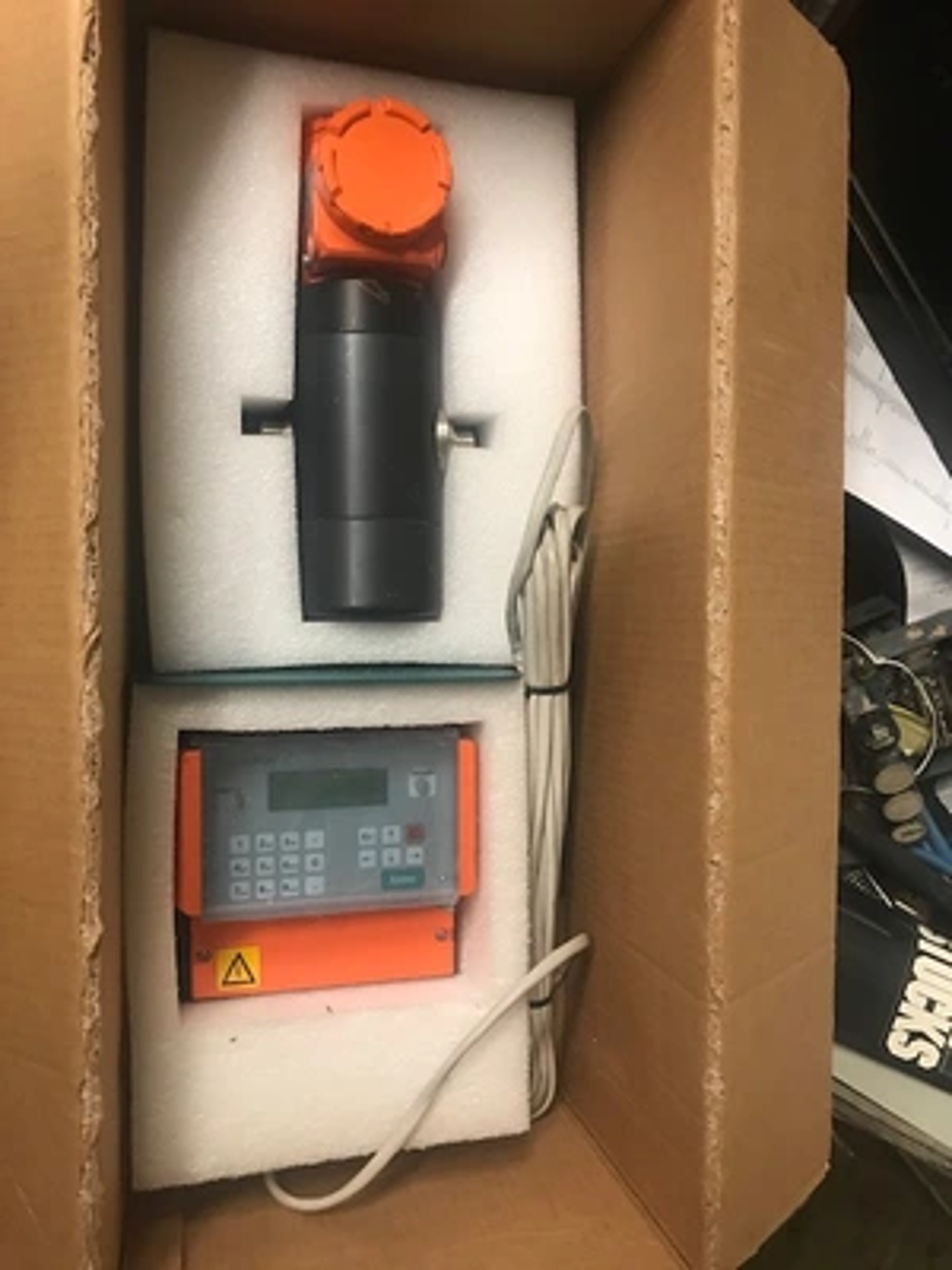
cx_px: 476
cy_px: 635
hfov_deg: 49.7
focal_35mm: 28
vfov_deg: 63.4
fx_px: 1027
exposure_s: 1/15
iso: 64
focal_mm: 3.99
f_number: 1.8
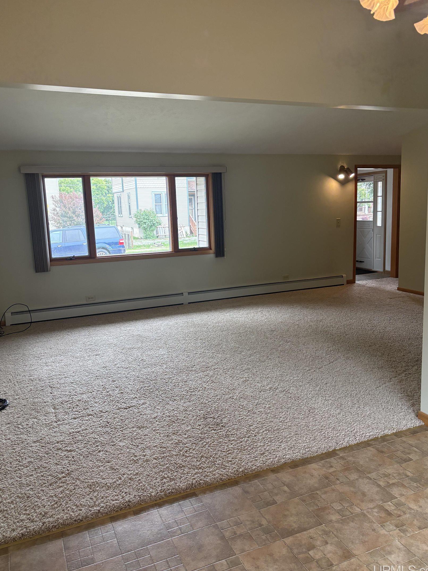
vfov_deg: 63.4
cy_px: 276
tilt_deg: -9.2
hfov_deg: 49.8
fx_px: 461
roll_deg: +2.0
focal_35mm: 28
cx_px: 217
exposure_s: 1/120
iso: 125
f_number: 1.6
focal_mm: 5.96
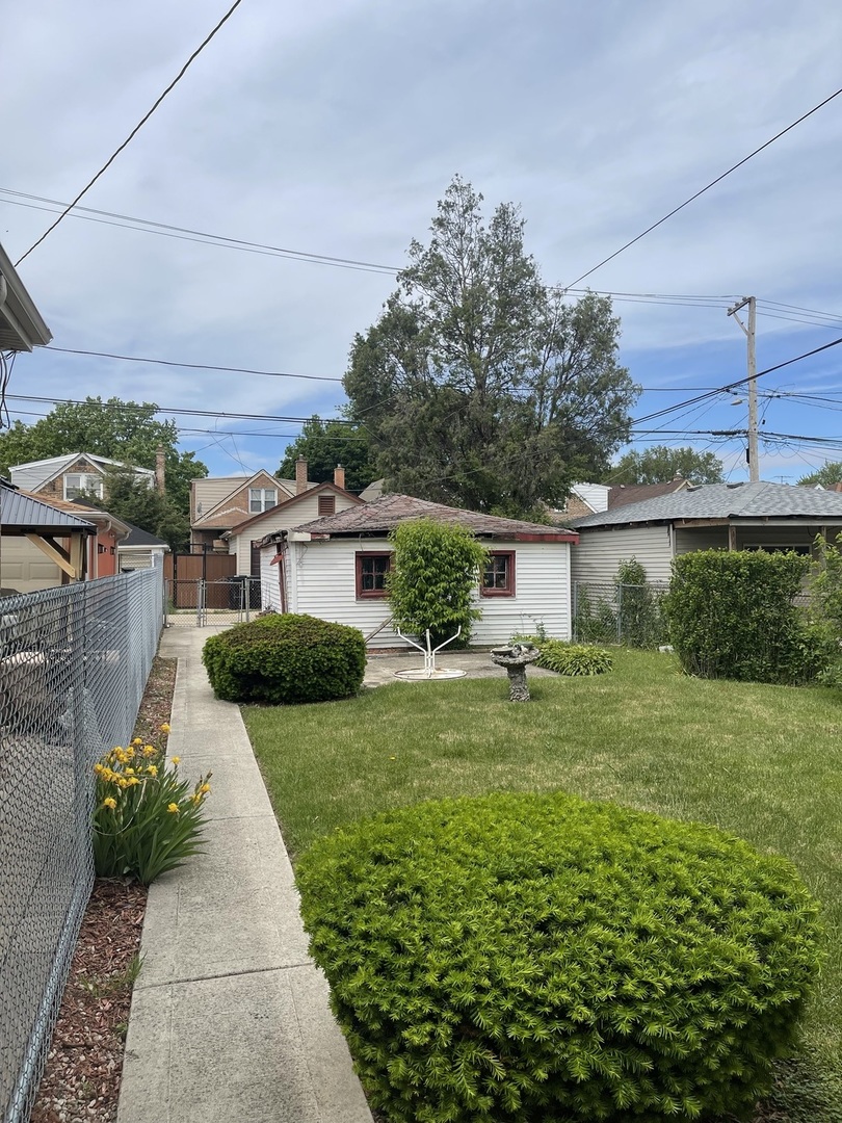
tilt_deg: -1.3
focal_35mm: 25
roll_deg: +0.6
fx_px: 811
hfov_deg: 54.9
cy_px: 562
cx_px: 421
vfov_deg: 69.4
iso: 32
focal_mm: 5.1
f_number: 1.6
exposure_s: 1/4348
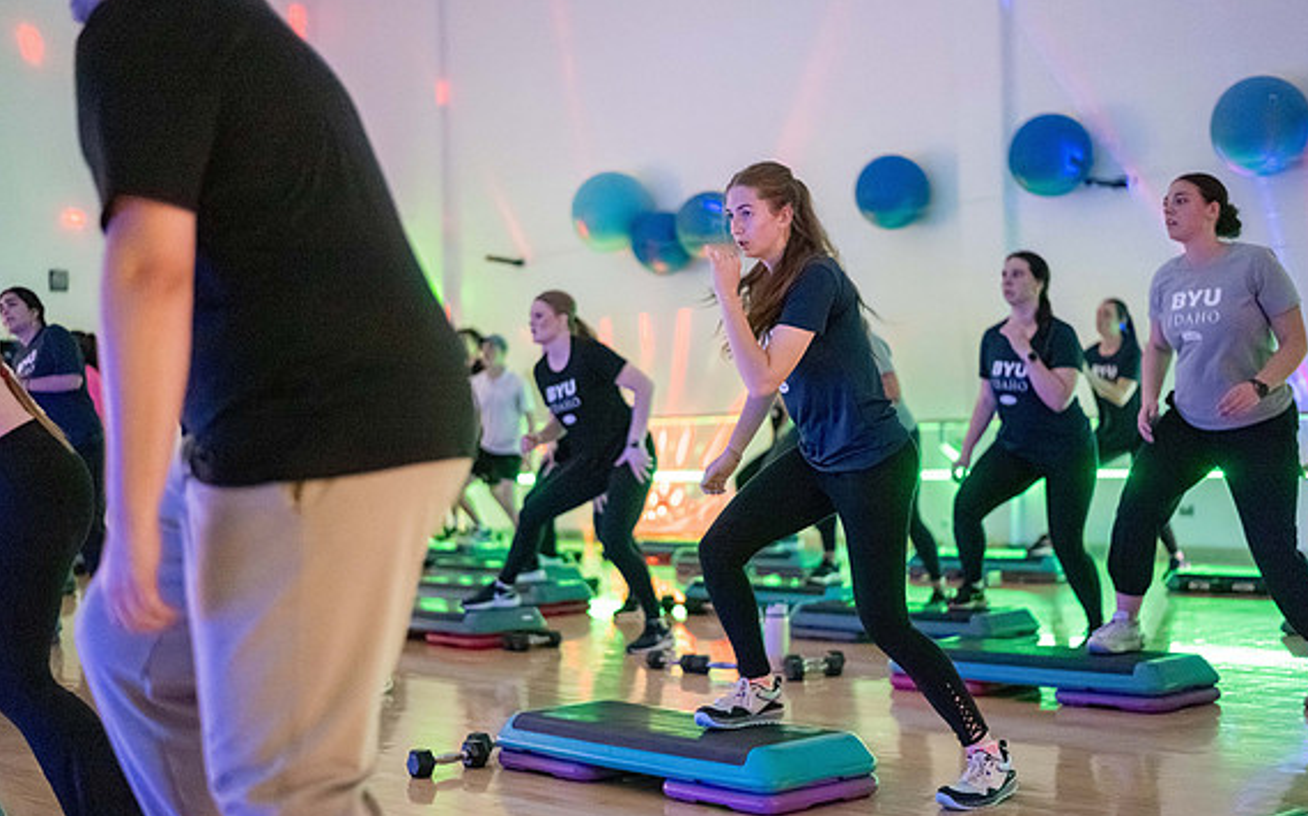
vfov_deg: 24.8
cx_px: 664
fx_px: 1853
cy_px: 426
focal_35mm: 52
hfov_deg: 38.9
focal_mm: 50
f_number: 1.8
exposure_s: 1/125
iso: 12800
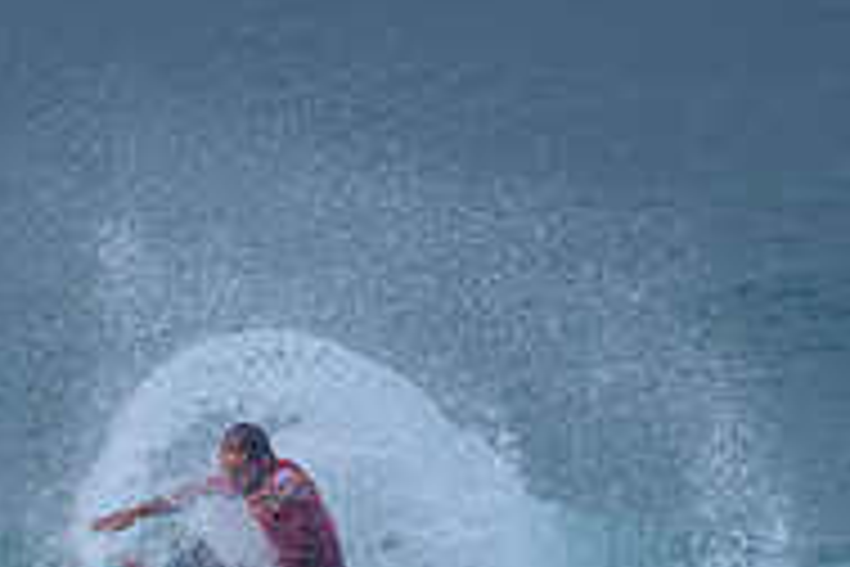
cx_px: 216
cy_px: 682
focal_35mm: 1563
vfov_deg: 0.9
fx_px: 36901
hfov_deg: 1.3
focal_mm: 500
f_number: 5.6
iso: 400
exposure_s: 1/2000
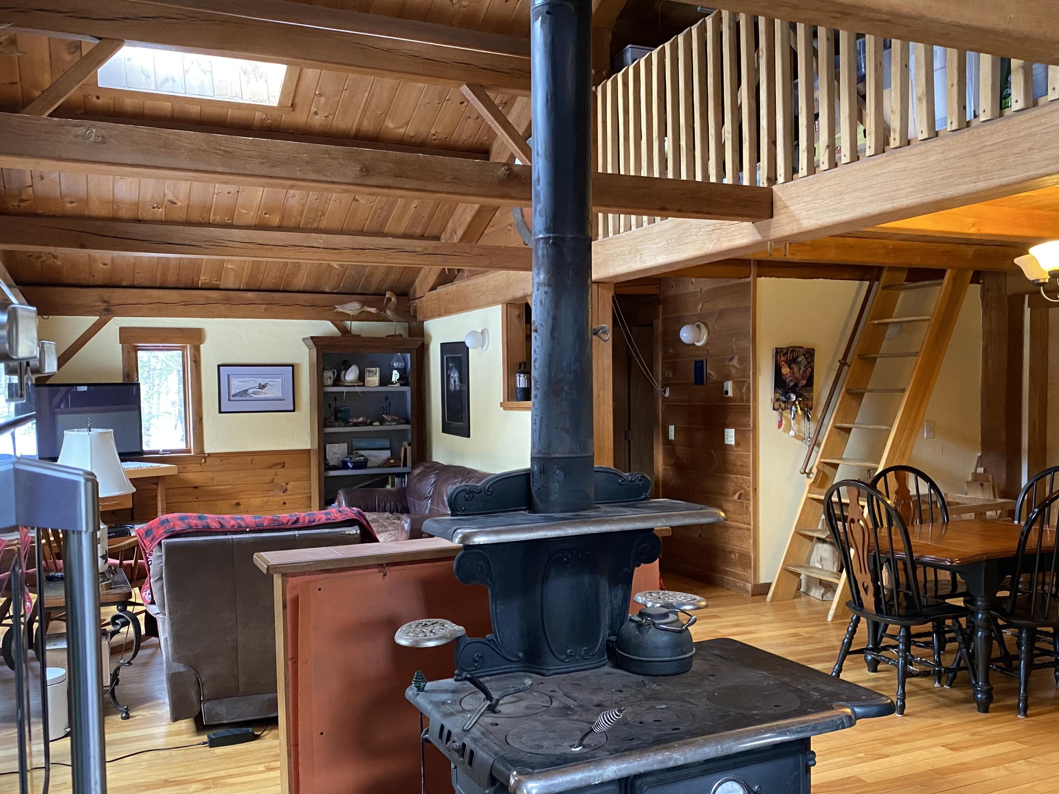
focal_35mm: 31
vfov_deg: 45.4
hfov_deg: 58.4
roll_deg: +1.4
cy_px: 444
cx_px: 528
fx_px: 948
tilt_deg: -4.0
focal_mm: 4.25
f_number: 1.8
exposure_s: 1/60
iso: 400
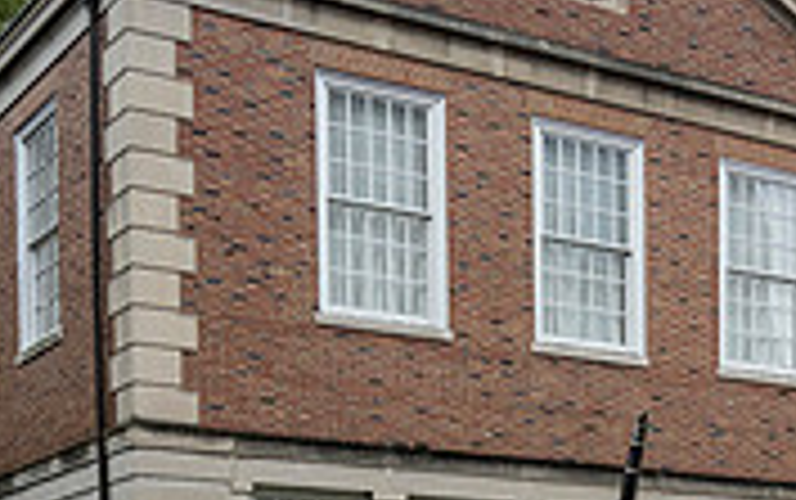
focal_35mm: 80
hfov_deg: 25.5
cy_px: 831
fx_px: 1737
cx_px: 598
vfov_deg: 14.8
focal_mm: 24
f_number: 4
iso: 1000
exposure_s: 1/1600
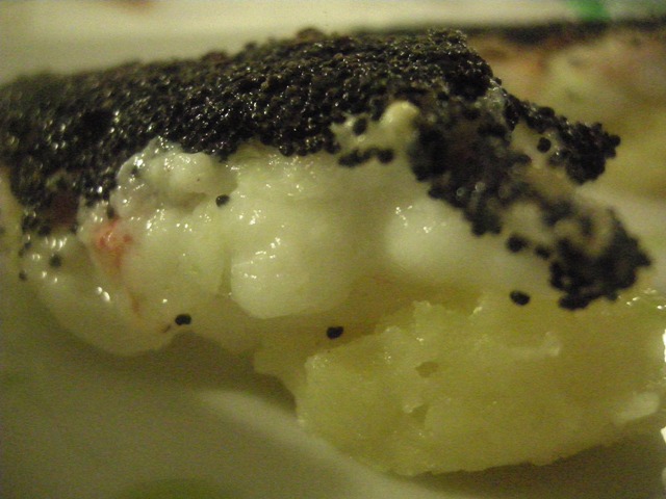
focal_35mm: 36
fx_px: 693
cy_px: 250
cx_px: 333
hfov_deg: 51.4
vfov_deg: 39.7
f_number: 2.7
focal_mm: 7.5
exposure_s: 1/30
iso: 1600
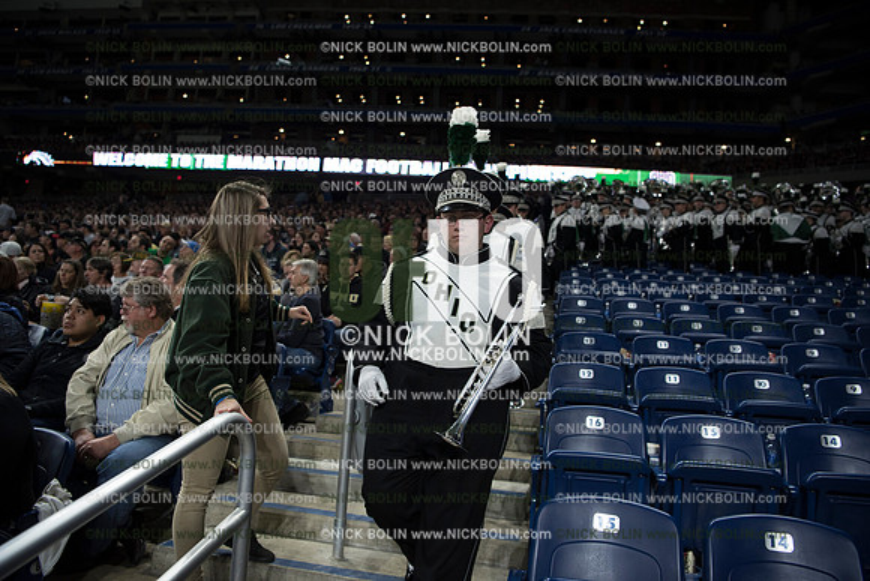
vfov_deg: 53.2
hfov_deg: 73.7
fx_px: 580
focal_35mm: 24
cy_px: 290
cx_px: 435
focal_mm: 24
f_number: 2.8
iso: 1250
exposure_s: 1/640
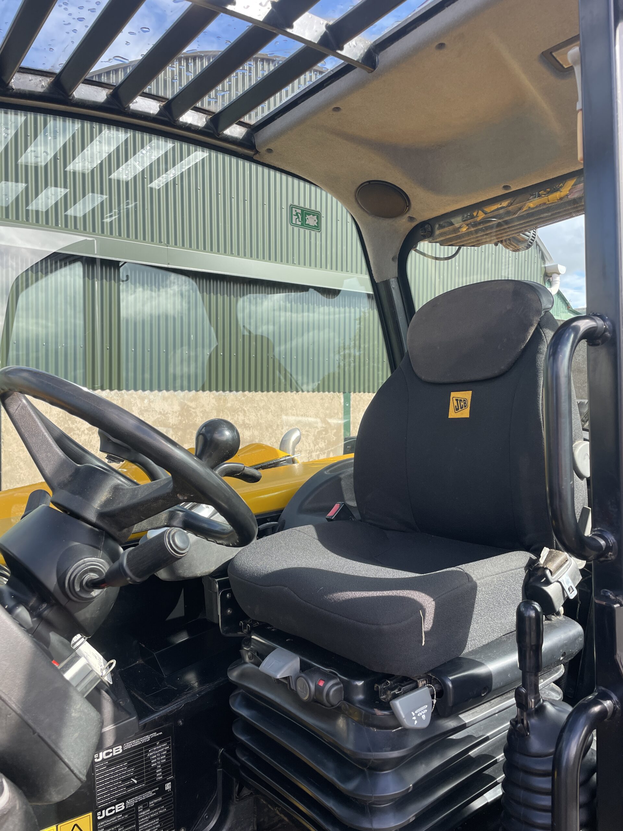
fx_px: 624
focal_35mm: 26
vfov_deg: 67.3
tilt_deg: -0.8
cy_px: 416
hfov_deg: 53.1
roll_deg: +1.0
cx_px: 312
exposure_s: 1/530
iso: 32
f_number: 1.6
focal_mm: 4.2
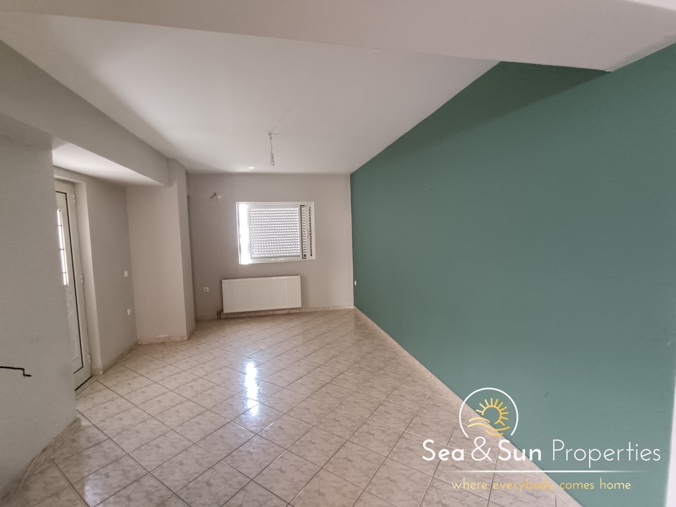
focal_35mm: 16
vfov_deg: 78.1
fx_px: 312
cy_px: 254
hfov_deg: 94.5
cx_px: 338
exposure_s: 1/50
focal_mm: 1.66
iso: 460
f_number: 2.2
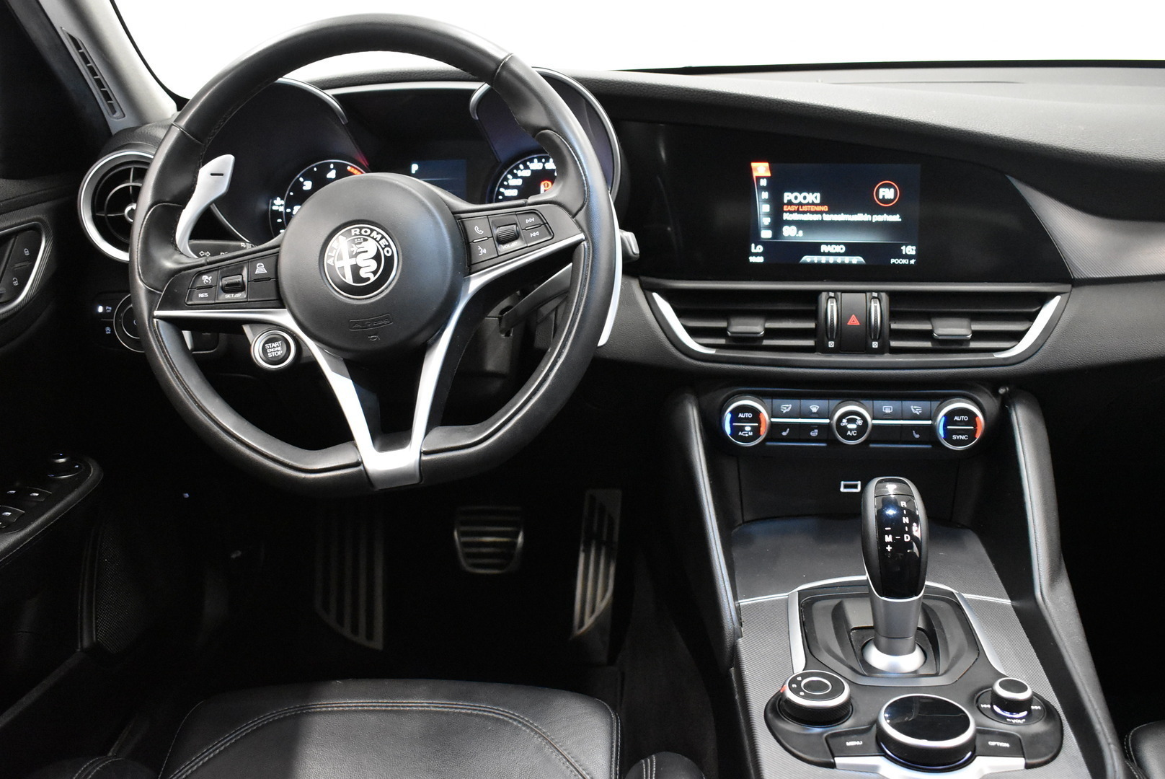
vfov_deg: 36.9
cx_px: 582
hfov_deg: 53.1
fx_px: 1166
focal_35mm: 36
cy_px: 390
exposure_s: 1/40
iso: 5000
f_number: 3.8
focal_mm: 24
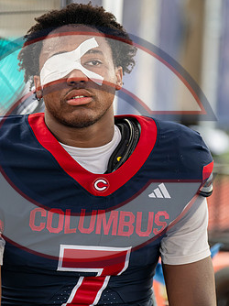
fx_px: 2985
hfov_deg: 4.4
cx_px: 54
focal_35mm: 338
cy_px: 114
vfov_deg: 5.9
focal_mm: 150
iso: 2500
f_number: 2.8
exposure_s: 1/1000
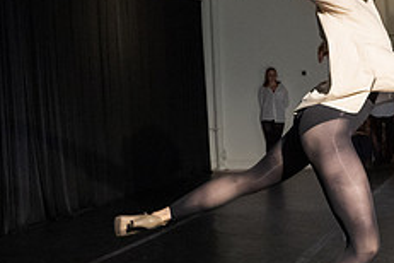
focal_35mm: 75
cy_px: 73
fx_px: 821
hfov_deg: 26.2
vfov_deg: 18.1
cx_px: 351
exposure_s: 1/400
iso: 6400
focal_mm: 28
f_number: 4.5
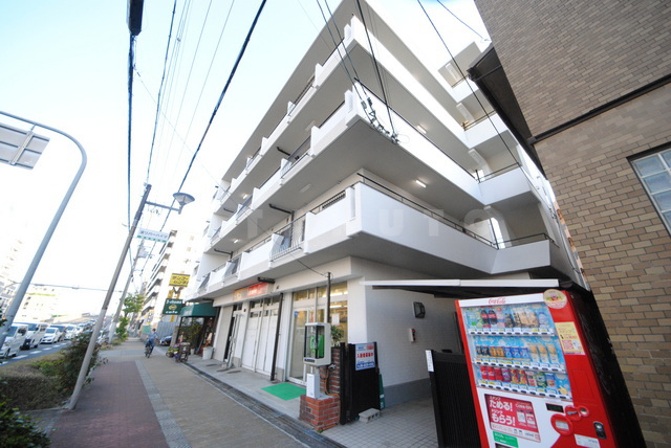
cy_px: 224
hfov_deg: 112.6
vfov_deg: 90.1
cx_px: 336
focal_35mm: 12
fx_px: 224
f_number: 7.1
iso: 800
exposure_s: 1/200
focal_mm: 8
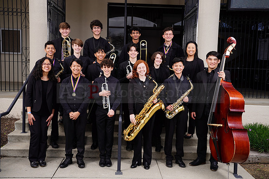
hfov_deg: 49.5
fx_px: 291
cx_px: 134
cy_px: 90
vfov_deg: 34.2
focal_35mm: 39
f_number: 7.1
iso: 100
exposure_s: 1/200
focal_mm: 39
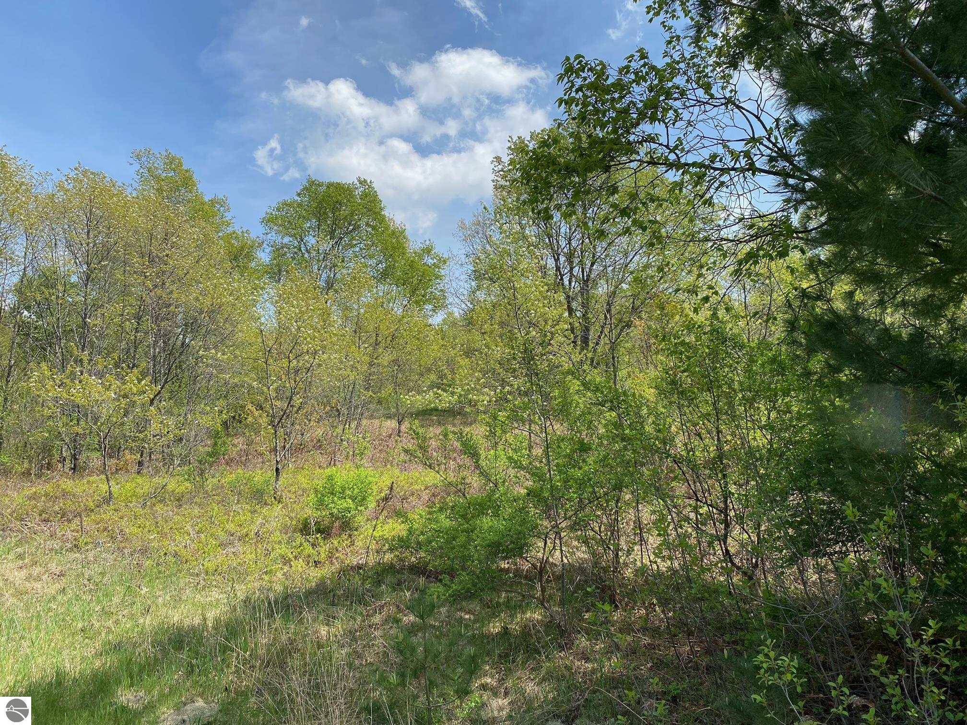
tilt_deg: +11.2
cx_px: 484
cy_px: 362
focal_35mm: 26
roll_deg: -1.2
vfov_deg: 53.1
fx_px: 726
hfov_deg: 67.3
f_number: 1.8
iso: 32
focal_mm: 4.25
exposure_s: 1/1838
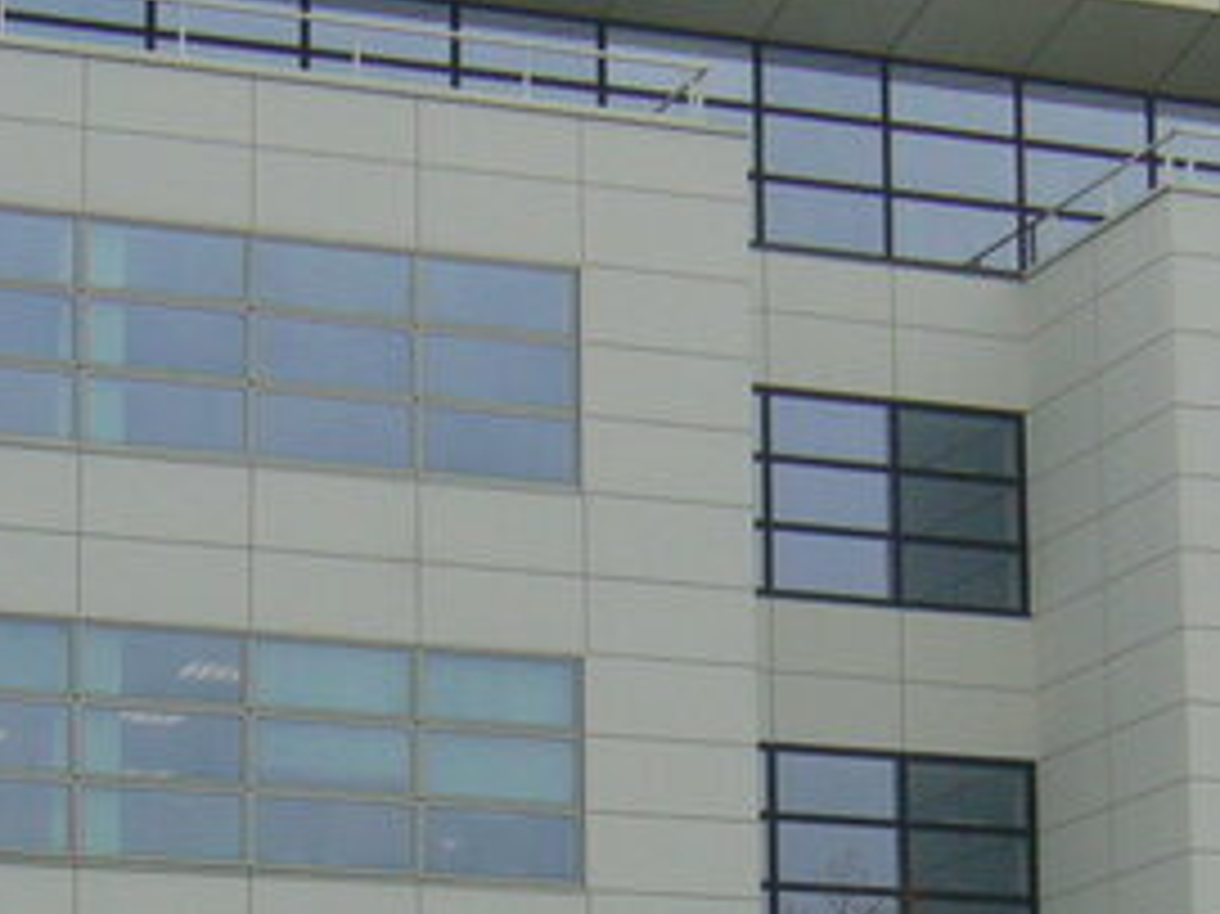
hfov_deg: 15.9
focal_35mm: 124
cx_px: 599
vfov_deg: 11.9
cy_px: 828
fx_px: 4368
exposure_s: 1/250
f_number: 5.6
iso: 80
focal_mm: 5.8
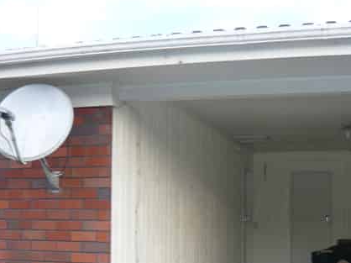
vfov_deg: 27.7
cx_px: 207
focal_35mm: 52
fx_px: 527
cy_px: 187
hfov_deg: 36.7
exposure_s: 1/30
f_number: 2.8
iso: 125
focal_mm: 5.5
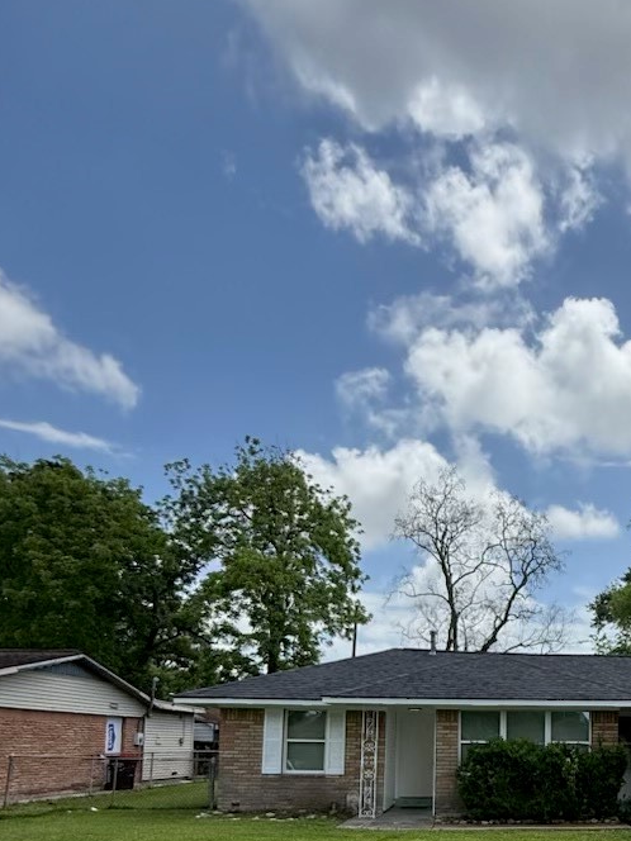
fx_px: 656
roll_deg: -0.9
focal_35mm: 27
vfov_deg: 58.3
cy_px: 717
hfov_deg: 46.7
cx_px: 559
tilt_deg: +4.3
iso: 50
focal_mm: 2.22
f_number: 2.2
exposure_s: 1/2976
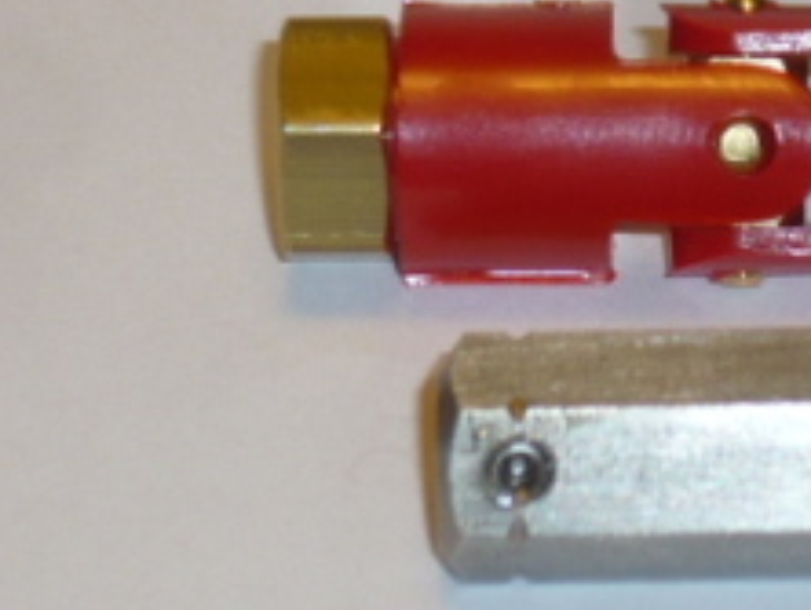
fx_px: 7951
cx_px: 716
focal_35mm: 339
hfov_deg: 5.8
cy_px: 0
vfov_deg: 4.4
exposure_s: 1/30
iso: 100
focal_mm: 16.1
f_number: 4.8
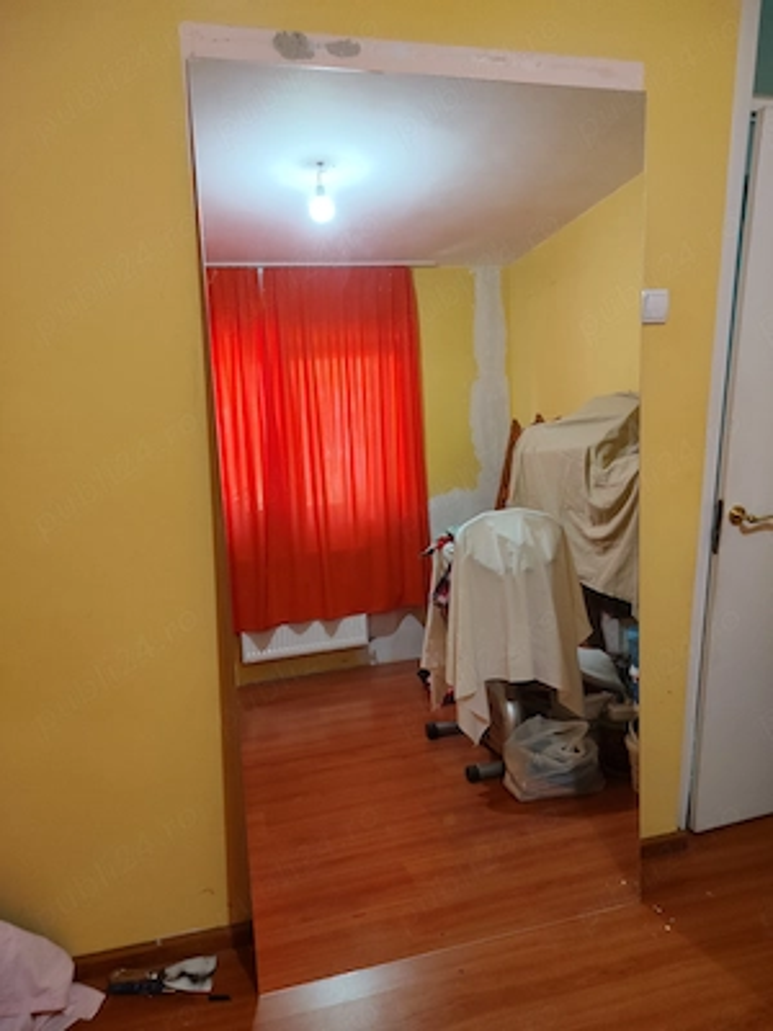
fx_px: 715
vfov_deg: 71.6
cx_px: 386
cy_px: 516
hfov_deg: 56.8
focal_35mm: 24
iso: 402
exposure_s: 1/33.3
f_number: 1.7
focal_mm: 5.24
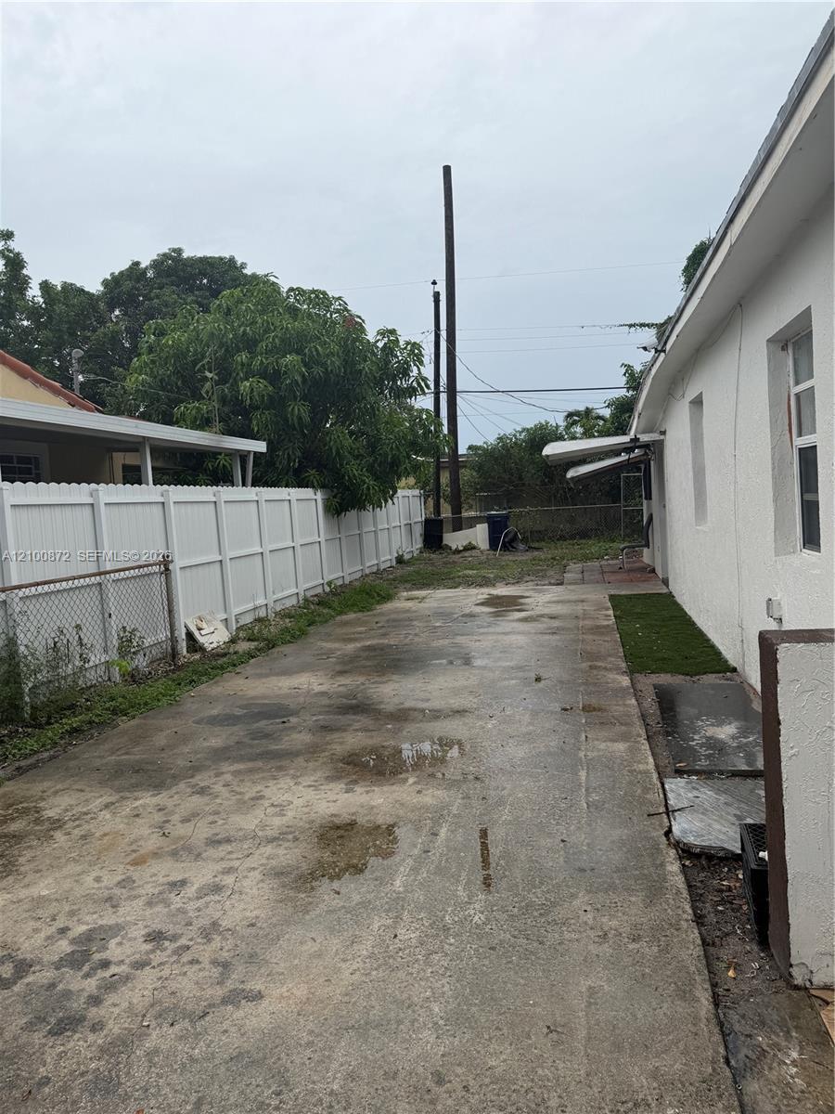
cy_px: 557
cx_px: 418
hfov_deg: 56.8
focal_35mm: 24
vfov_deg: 71.6
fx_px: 772
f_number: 1.78
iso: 80
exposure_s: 1/3425
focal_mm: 6.76
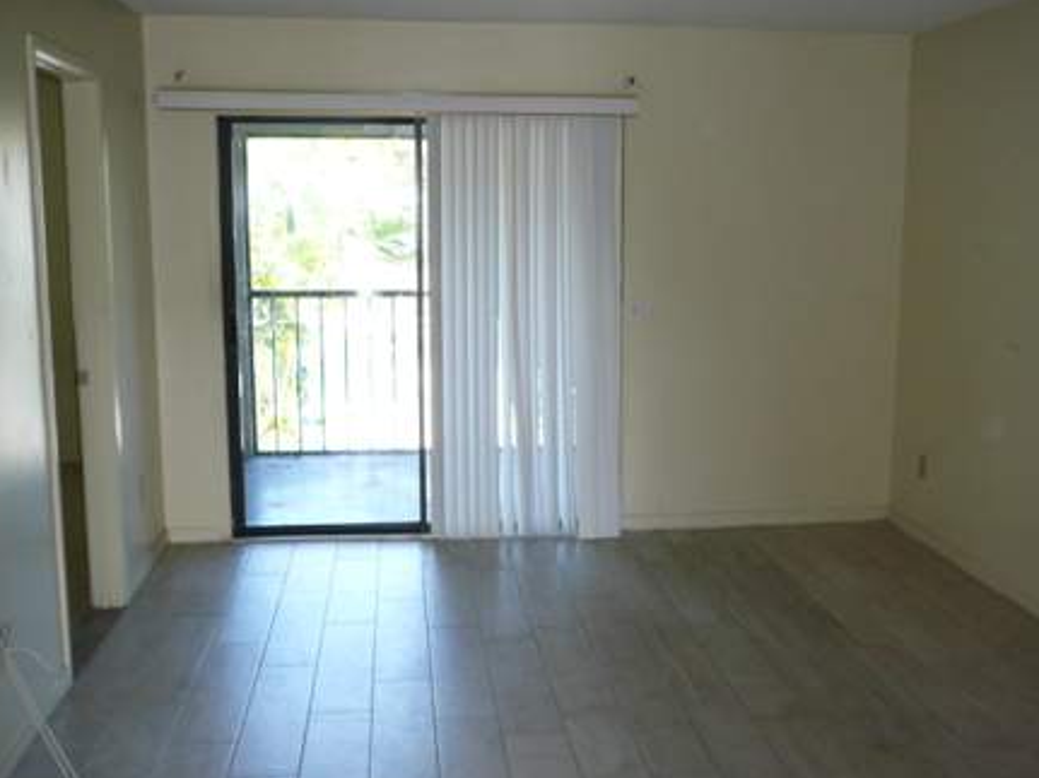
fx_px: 1170
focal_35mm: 39
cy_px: 388
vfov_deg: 36.8
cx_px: 557
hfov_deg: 47.8
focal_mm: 5.2
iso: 100
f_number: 2.8
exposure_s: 1/30
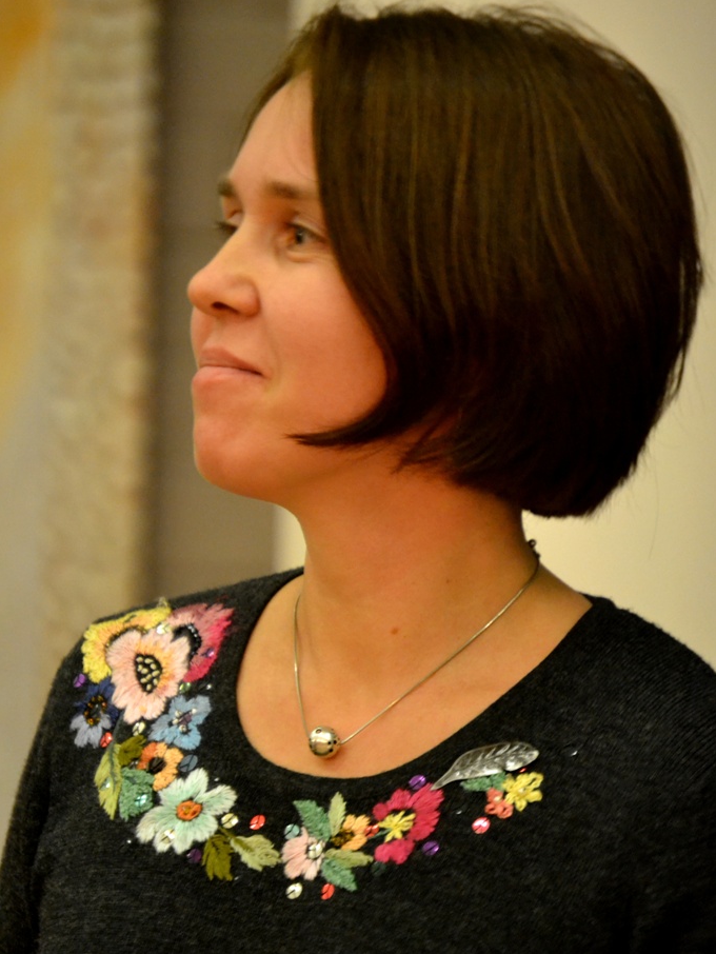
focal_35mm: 302
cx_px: 357
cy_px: 535
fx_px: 8312
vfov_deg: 6.6
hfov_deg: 4.9
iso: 3200
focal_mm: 185
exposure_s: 1/60
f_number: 5.6
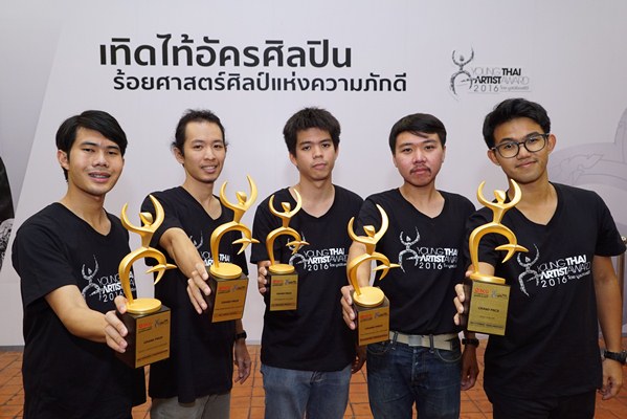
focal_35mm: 28
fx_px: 488
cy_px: 210
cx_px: 314
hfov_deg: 65.4
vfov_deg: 46.4
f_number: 6.3
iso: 1600
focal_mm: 28
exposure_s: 1/100
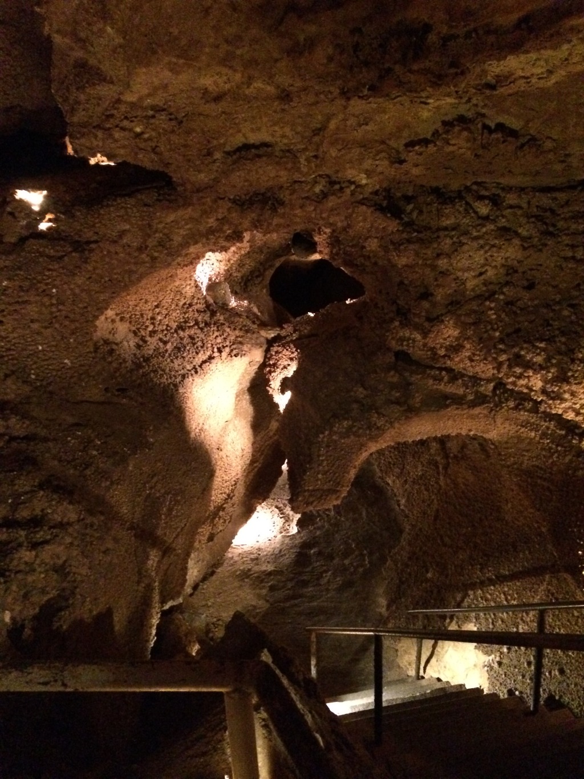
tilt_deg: -19.3
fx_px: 652
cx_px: 292
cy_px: 390
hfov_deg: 48.2
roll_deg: +3.2
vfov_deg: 61.7
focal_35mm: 29
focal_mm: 4.15
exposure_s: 1/15
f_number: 2.2
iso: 1250
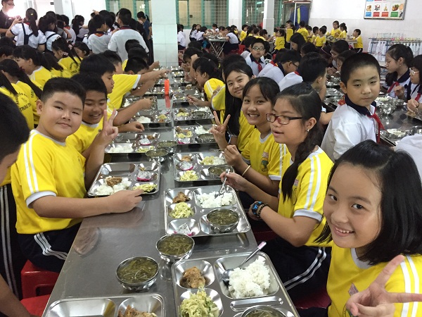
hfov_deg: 61.7
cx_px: 211
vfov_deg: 48.2
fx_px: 354
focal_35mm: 29
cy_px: 158
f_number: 2.2
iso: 250
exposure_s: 1/33
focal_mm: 4.15
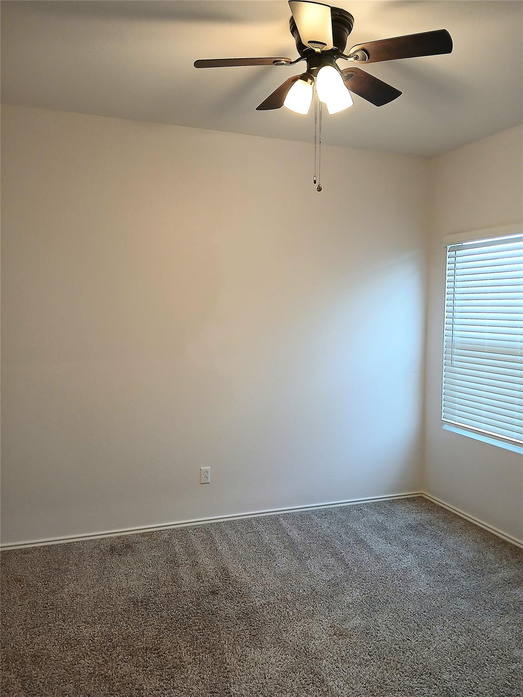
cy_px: 348
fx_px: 524
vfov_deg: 67.3
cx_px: 262
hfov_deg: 53.1
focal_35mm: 26
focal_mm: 3.98
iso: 250
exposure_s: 1/60.2
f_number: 1.8
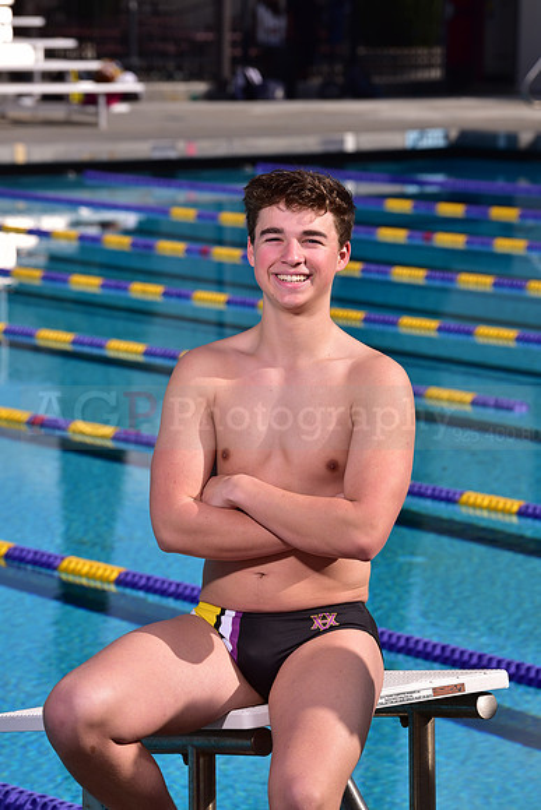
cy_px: 405
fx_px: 3604
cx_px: 270
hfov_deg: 8.6
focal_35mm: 160
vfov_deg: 12.8
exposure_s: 1/250
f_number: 9
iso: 80
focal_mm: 160
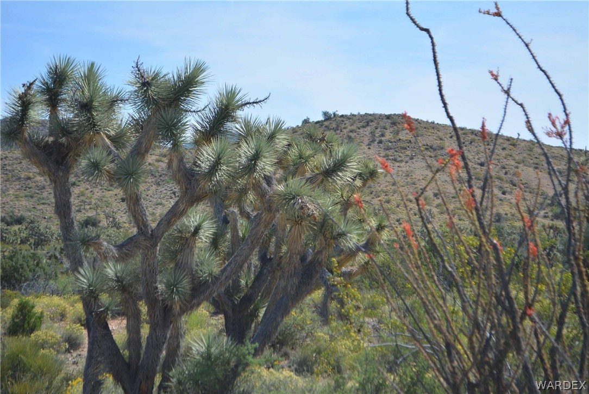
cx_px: 294
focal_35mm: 82
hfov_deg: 24.6
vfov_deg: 16.6
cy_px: 197
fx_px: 1350
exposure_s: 1/1600
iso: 400
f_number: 6.3
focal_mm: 55
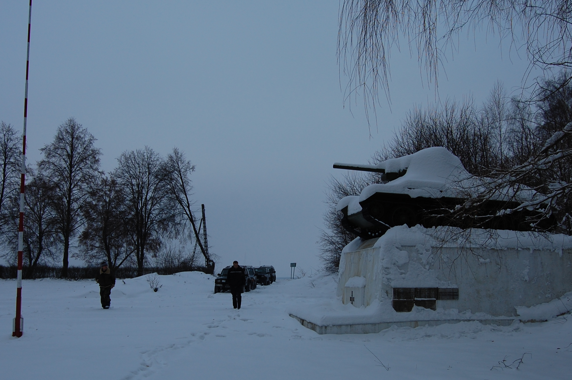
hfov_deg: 51.9
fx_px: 587
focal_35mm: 37
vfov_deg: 35.8
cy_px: 225
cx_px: 261
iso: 200
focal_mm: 18
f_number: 7.1
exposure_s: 1/200
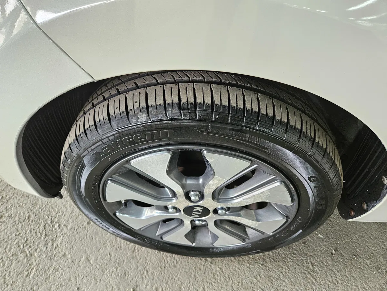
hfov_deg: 73.9
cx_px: 194
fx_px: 257
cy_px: 146
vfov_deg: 58.9
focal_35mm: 23
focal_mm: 5.4
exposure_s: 1/120
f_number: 1.8
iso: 500
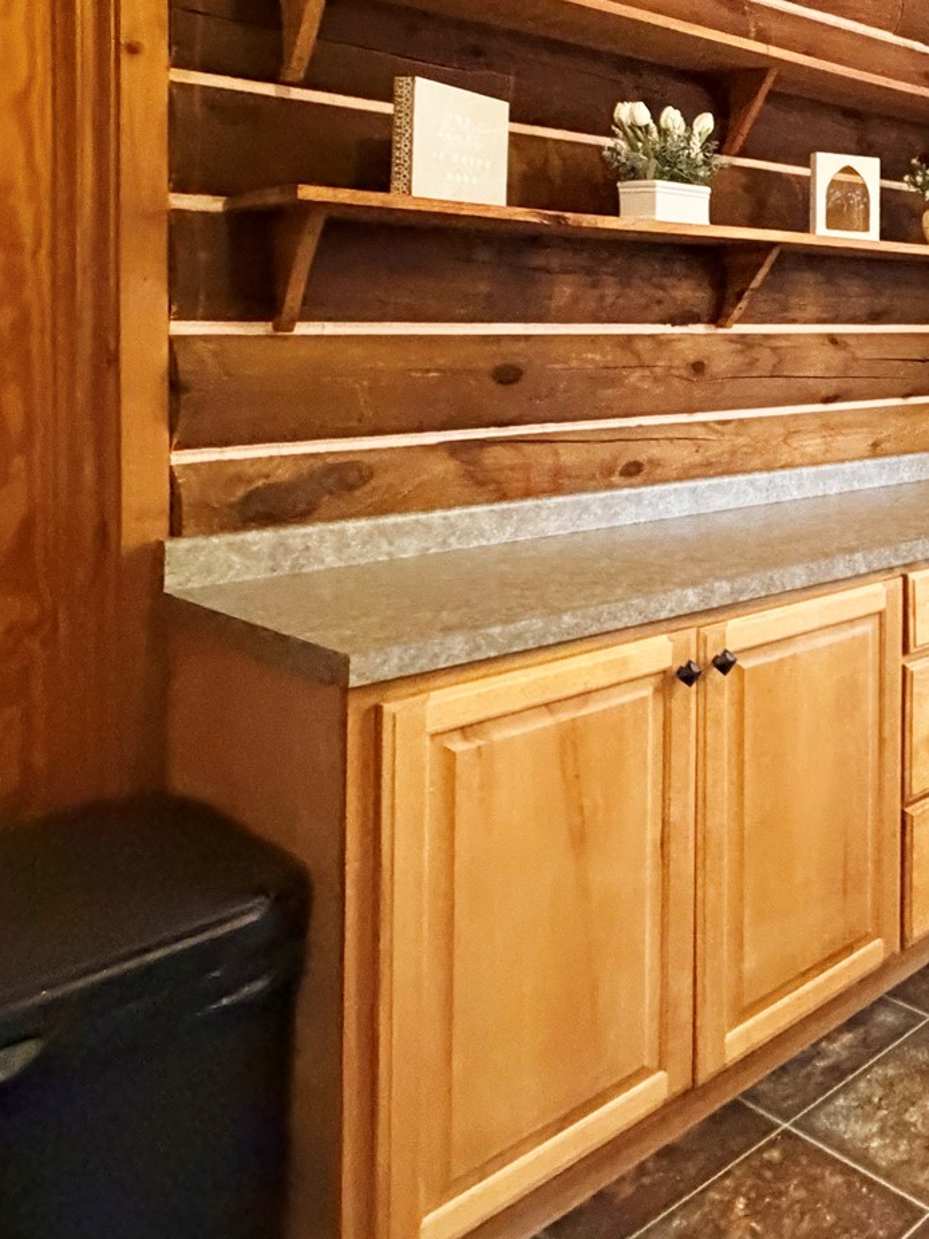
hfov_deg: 34.5
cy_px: 323
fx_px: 1109
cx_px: 1162
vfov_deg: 55.8
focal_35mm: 31
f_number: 2.2
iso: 800
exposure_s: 1/60
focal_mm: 2.22
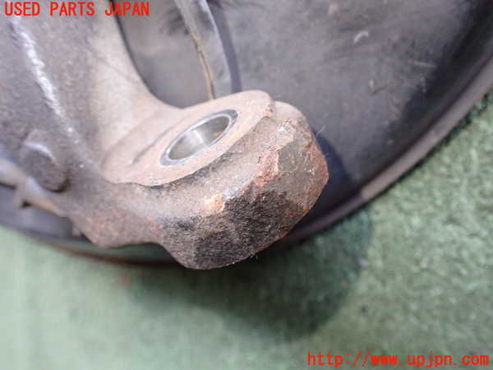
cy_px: 185
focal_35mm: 30
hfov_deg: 60.0
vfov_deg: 46.8
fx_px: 427
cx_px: 246
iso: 640
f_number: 2.3
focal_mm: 5.4
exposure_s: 1/125
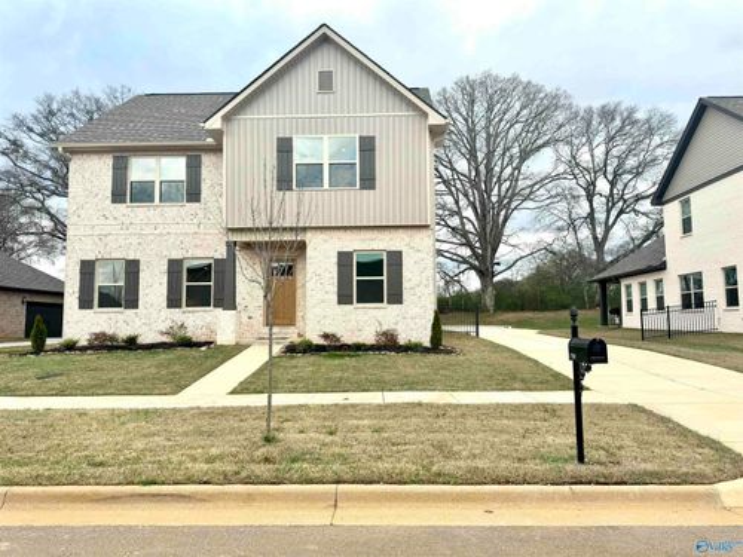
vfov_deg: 56.8
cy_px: 278
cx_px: 372
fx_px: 515
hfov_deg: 71.6
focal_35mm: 24
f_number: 1.78
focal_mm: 6.76
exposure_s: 1/2041
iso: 80
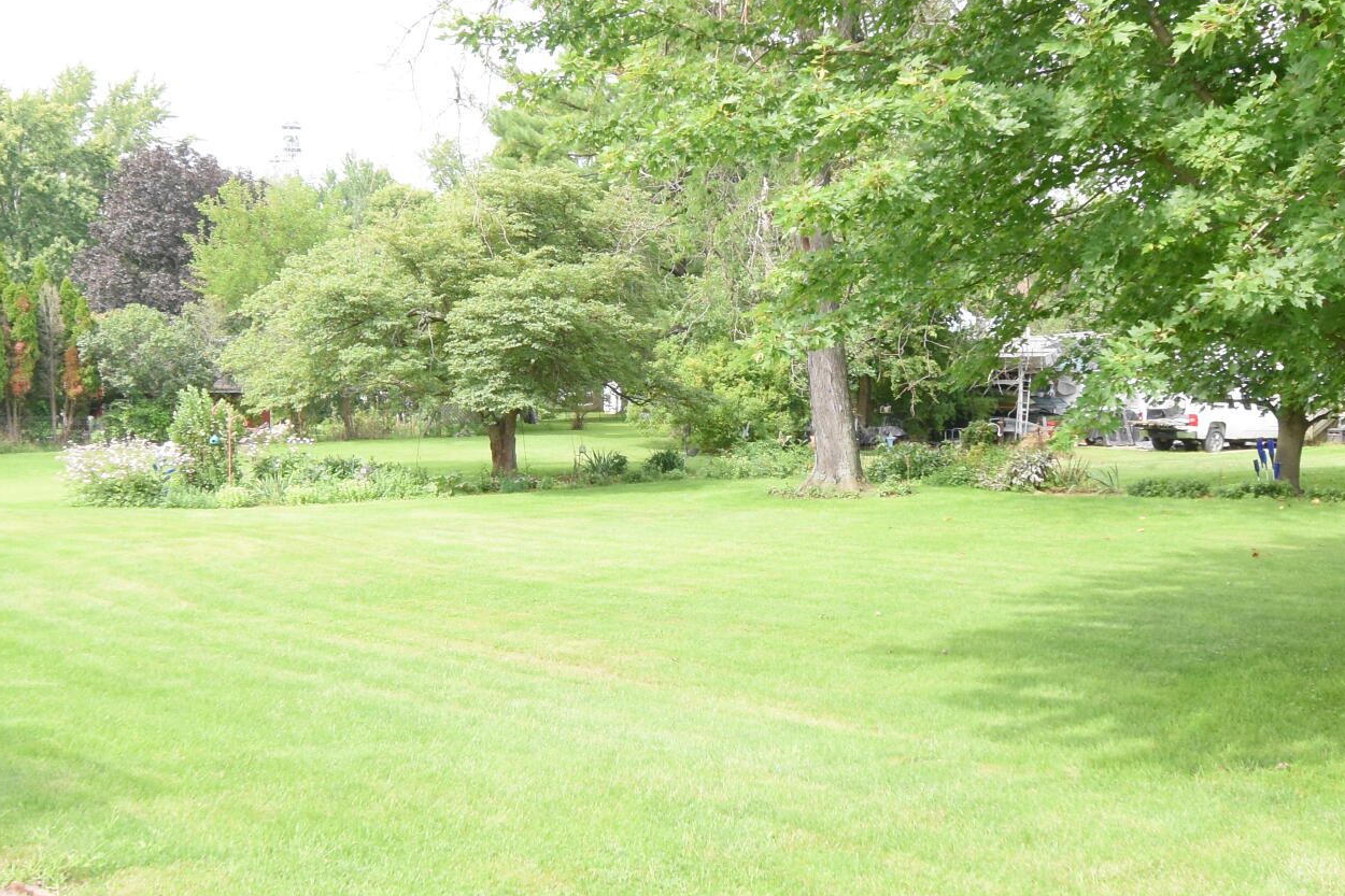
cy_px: 475
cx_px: 623
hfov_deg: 53.1
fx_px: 1345
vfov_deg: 36.9
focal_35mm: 36
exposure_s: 1/250
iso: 400
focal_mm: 10
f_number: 5.6
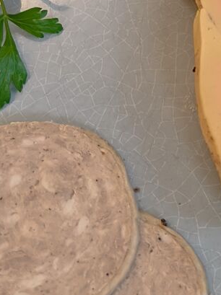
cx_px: 235
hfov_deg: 15.3
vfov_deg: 20.3
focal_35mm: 94
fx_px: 801
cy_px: 12
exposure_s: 1/33.3
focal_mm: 6.14
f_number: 1.65
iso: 1165
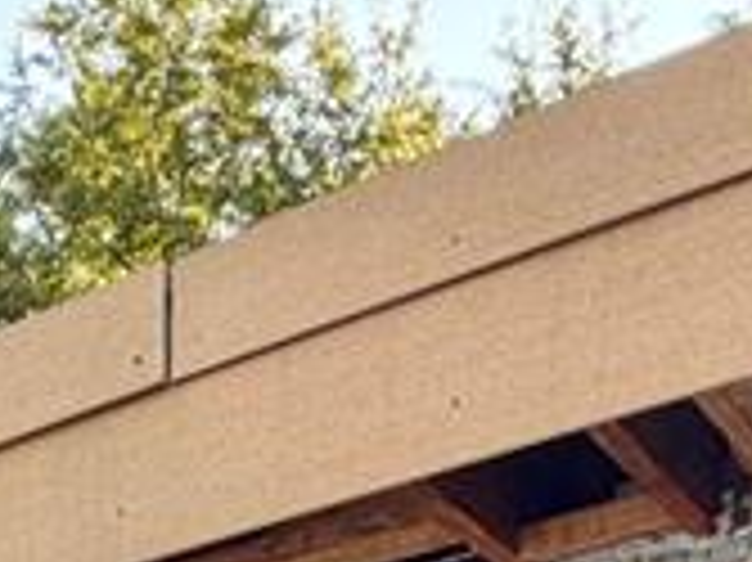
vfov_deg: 12.1
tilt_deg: -5.5
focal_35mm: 86
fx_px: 1867
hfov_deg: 22.1
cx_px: 45
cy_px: 1506
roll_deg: +0.1
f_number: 2.2
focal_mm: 2.22
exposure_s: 1/145
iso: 64
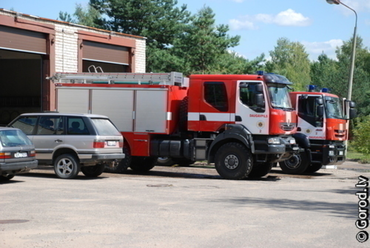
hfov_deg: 21.9
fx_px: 957
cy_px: 124
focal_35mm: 93
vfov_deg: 14.8
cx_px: 185
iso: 400
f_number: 5.3
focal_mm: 62
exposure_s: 1/1000
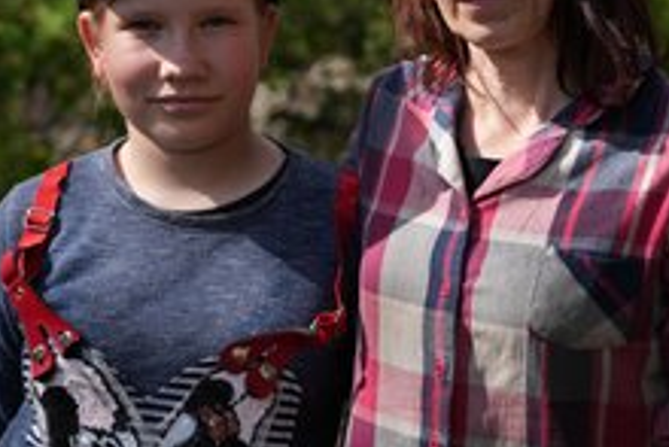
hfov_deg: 22.8
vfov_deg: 15.3
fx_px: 1655
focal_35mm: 89
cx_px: 383
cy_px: 81
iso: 100
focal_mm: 49
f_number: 4
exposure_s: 1/1000
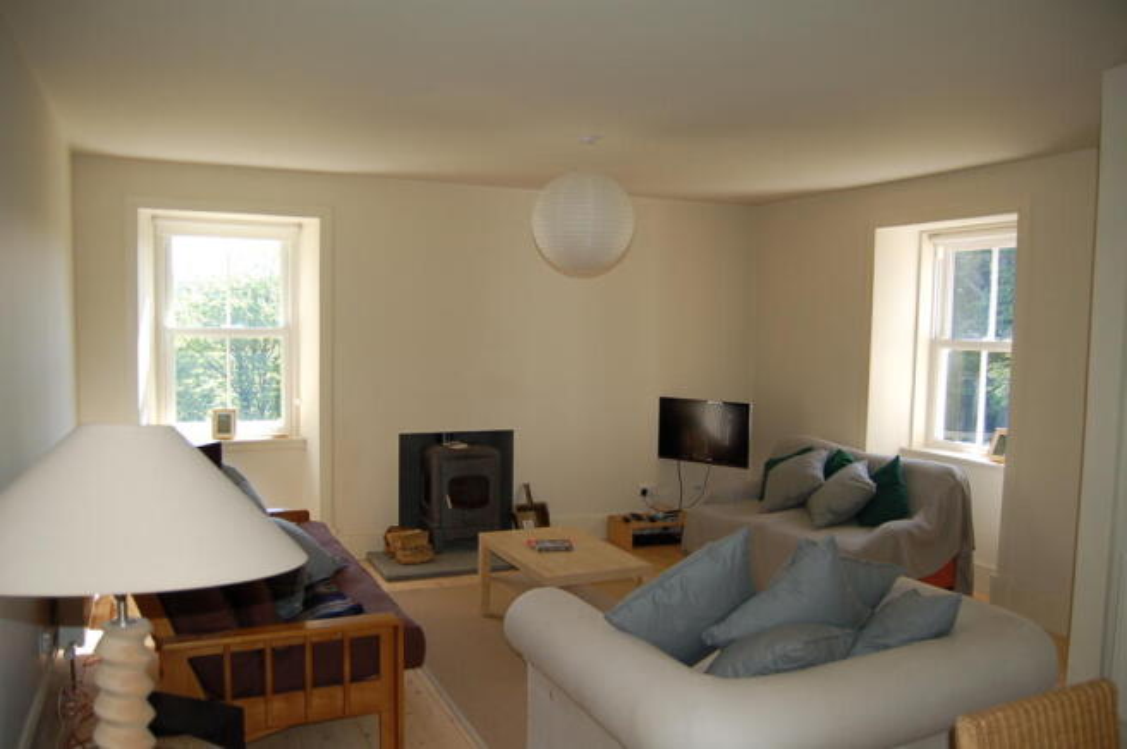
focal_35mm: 27
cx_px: 564
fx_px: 844
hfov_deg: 67.4
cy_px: 374
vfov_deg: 47.8
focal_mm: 18
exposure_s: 1/320
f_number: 3.5
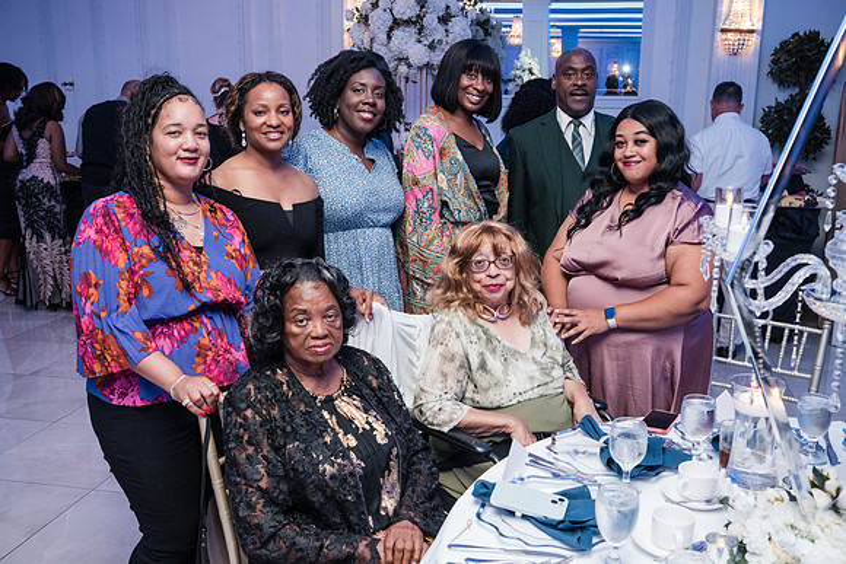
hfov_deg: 53.1
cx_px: 423
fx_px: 846
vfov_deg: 36.9
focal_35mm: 36
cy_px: 282
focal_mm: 36
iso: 6400
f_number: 5.6
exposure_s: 1/250
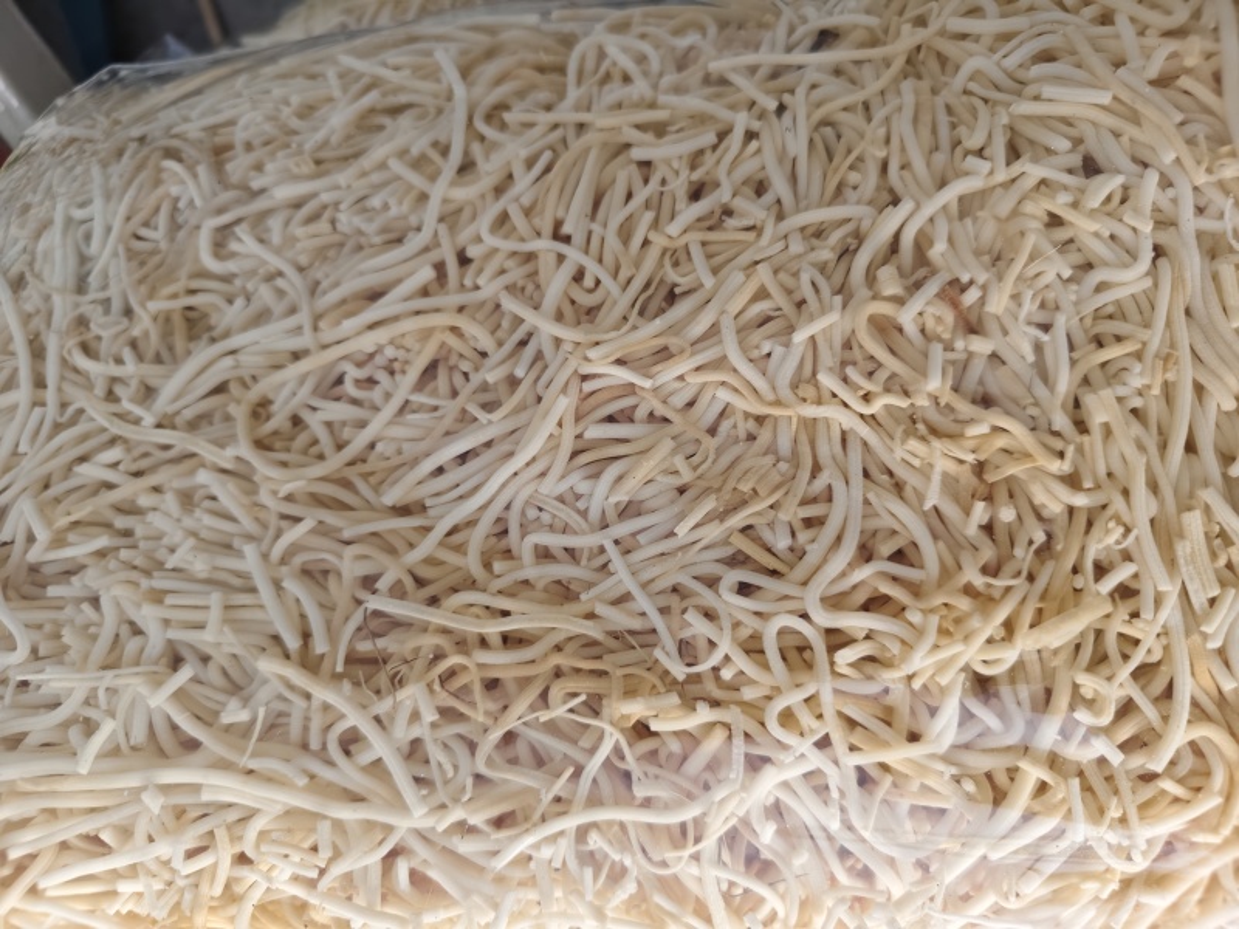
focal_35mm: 23
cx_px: 620
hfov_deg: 73.9
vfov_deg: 58.9
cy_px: 464
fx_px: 823
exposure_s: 1/50
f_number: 1.88
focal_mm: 5.56
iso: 563
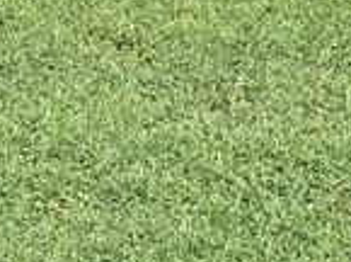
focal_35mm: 170
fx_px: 1719
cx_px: -581
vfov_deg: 7.5
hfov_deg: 9.8
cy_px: -558
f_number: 1.78
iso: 80
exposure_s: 1/1653
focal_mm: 6.76
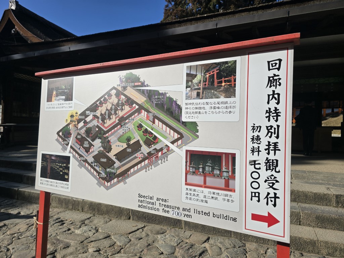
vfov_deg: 58.9
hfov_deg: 73.9
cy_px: 129
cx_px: 172
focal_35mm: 23
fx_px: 229
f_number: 1.7
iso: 12
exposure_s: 1/1199
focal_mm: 6.3
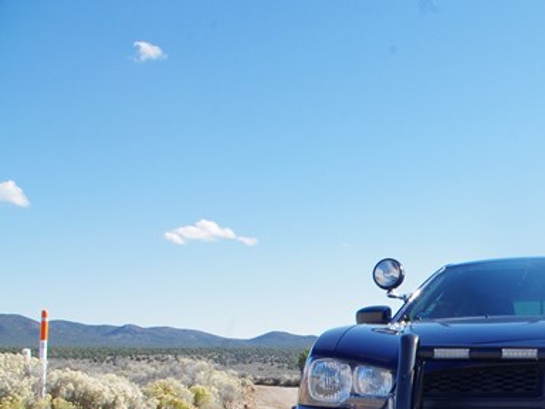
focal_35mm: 54
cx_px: 552
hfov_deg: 32.5
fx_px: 850
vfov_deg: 26.1
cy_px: 371
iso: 400
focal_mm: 18
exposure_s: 1/160
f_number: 11
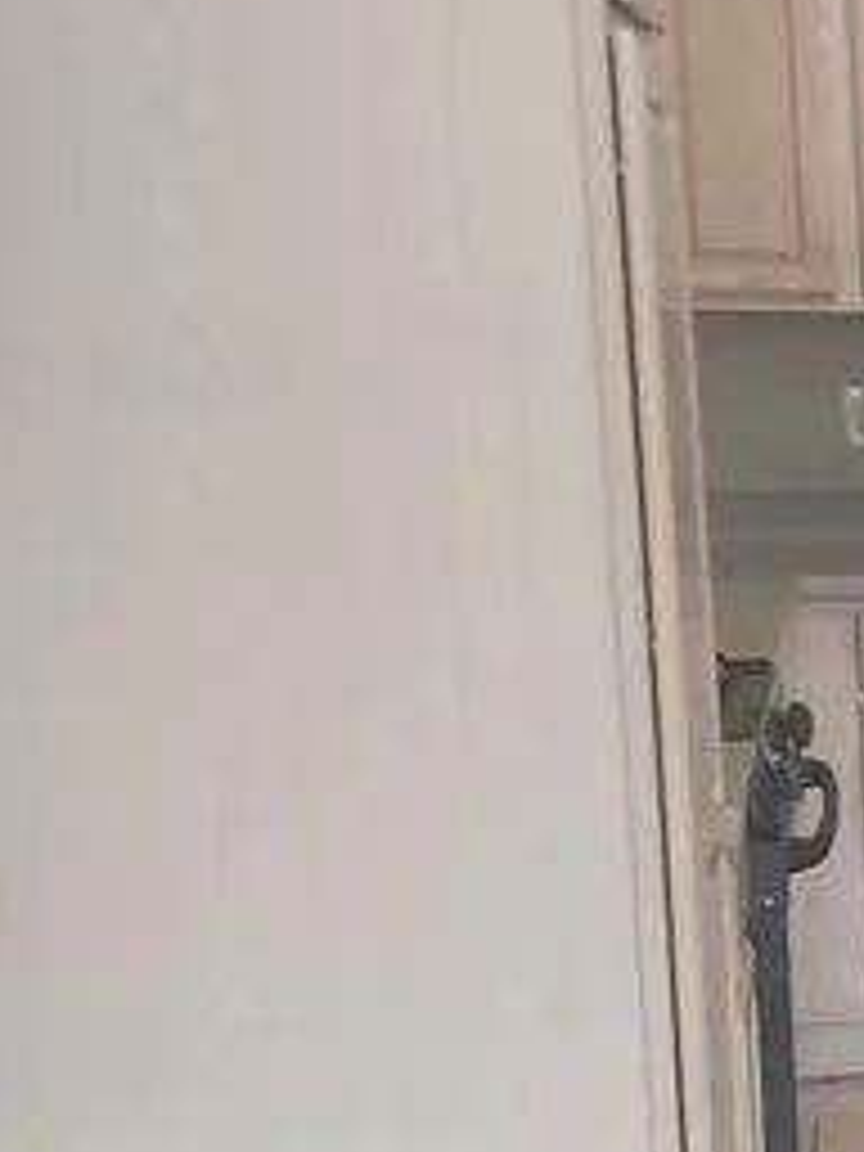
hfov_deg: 12.1
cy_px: 864
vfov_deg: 21.1
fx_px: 3062
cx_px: 2214
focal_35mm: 92
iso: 320
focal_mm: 5.54
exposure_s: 1/120
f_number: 1.8
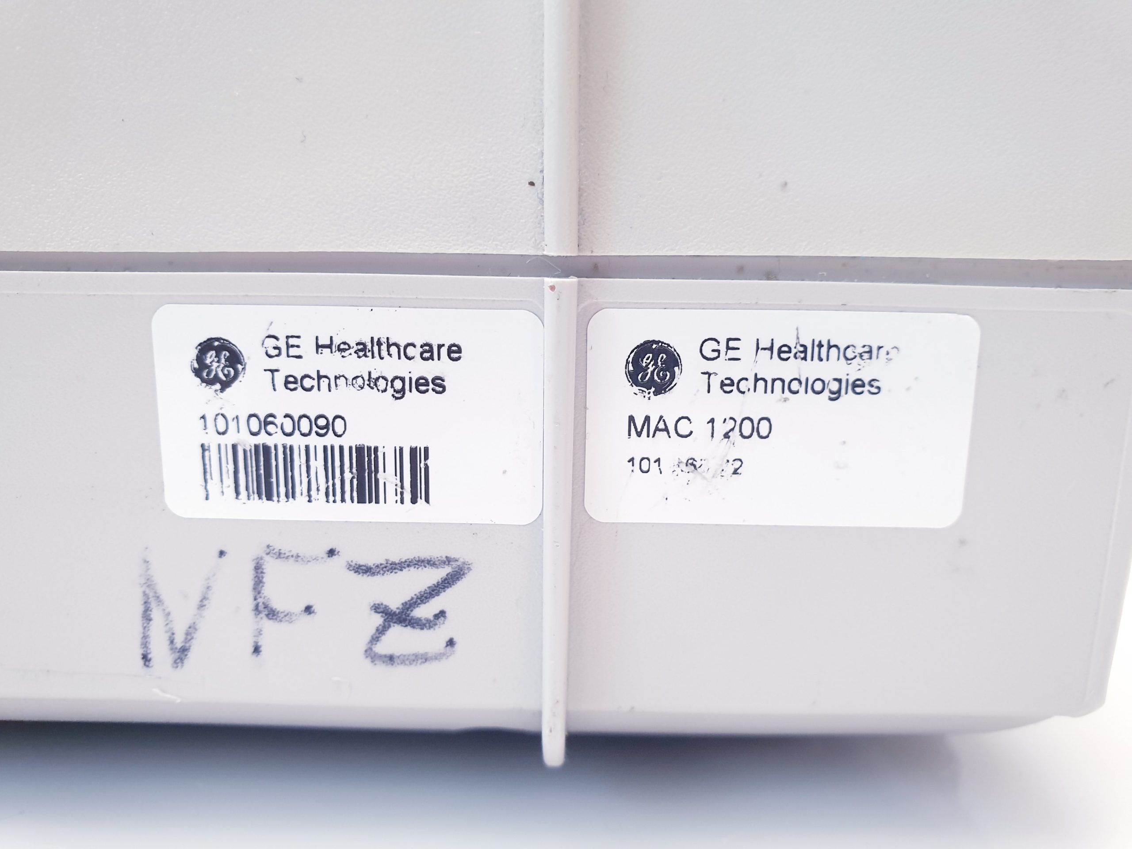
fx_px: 850
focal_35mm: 26
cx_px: 566
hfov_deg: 67.3
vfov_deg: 53.1
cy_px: 424
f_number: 2.4
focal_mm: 4.3
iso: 200
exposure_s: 1/50
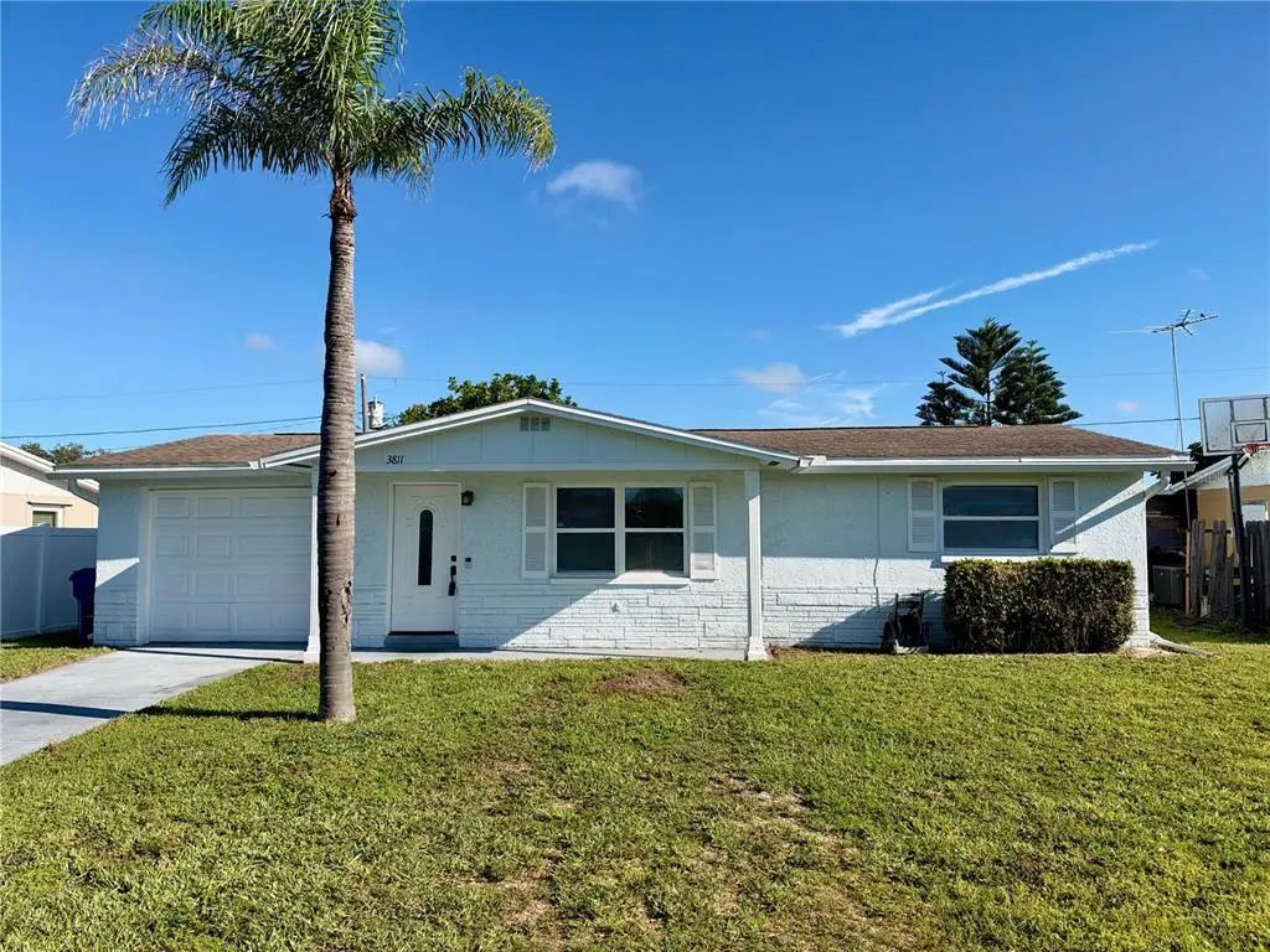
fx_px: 881
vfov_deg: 56.8
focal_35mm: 24
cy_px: 476
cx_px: 635
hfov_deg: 71.6
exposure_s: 1/4098
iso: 64
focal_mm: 6.93
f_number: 1.8
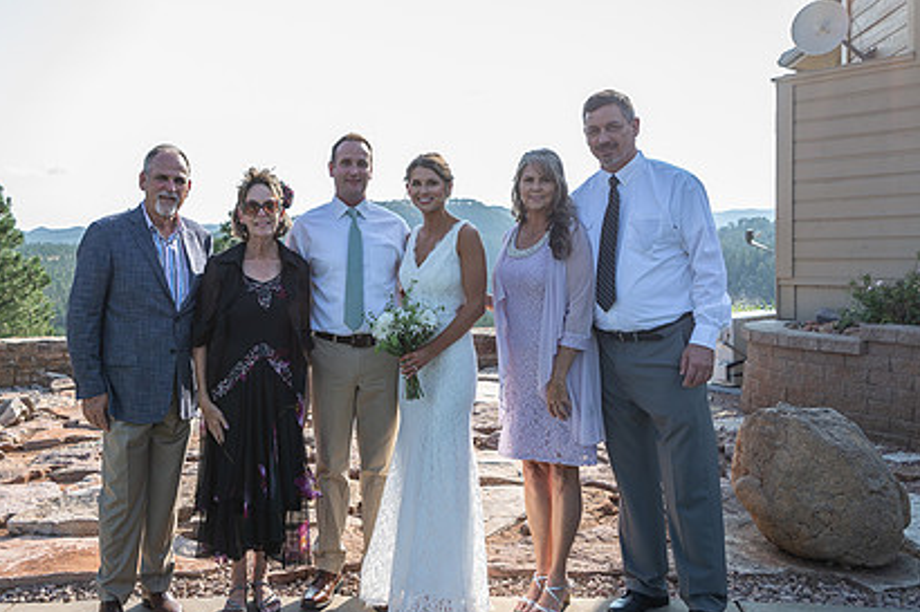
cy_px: 270
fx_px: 868
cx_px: 352
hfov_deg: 55.3
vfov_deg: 38.8
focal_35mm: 34
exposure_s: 1/400
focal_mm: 24
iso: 125
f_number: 3.5
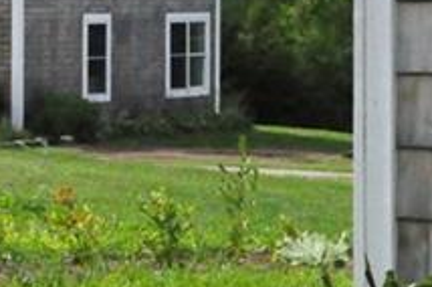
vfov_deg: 5.0
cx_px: -182
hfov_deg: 7.4
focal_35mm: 273
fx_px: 3271
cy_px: 11
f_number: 16
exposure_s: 1/3200
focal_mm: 38
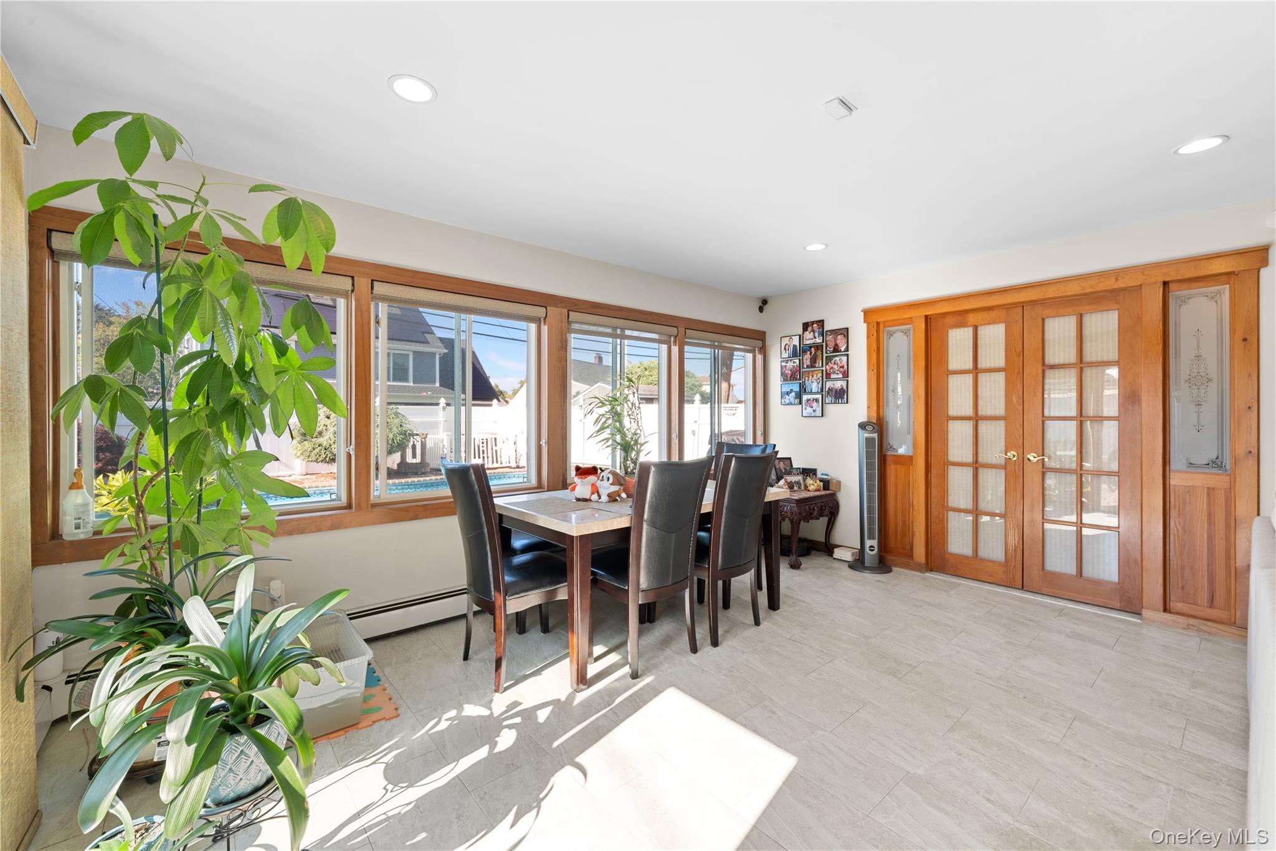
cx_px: 638
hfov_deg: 104.3
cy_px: 426
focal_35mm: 14
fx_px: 496
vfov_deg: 81.2
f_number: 10
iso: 320
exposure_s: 1/4
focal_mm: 14
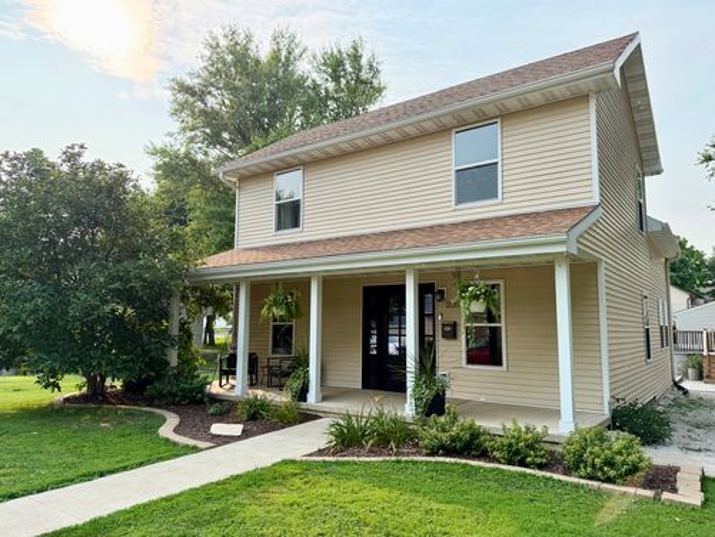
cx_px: 358
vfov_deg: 56.8
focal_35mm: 24
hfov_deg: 71.6
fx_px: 496
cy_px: 268
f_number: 1.78
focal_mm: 6.76
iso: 100
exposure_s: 1/1770
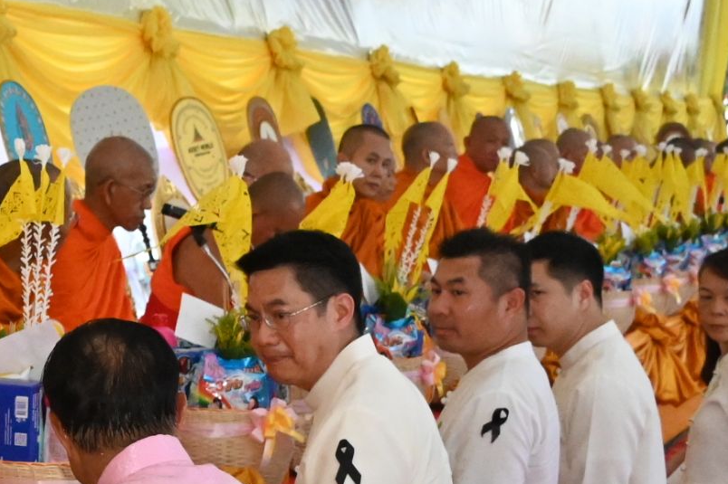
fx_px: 2263
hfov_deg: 16.6
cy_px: 489
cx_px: -377
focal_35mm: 112
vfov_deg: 12.1
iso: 4000
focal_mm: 24
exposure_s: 1/4000
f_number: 4
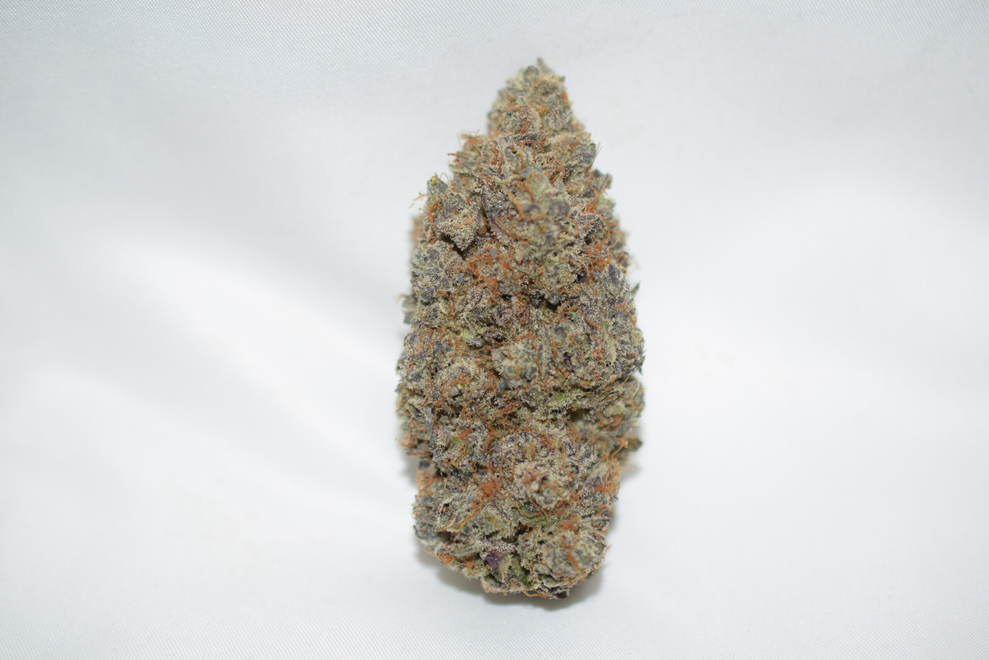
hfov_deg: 33.4
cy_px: 330
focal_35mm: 60
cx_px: 494
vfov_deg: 22.6
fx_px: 1648
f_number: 3
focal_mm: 40
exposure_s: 1/60
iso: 100
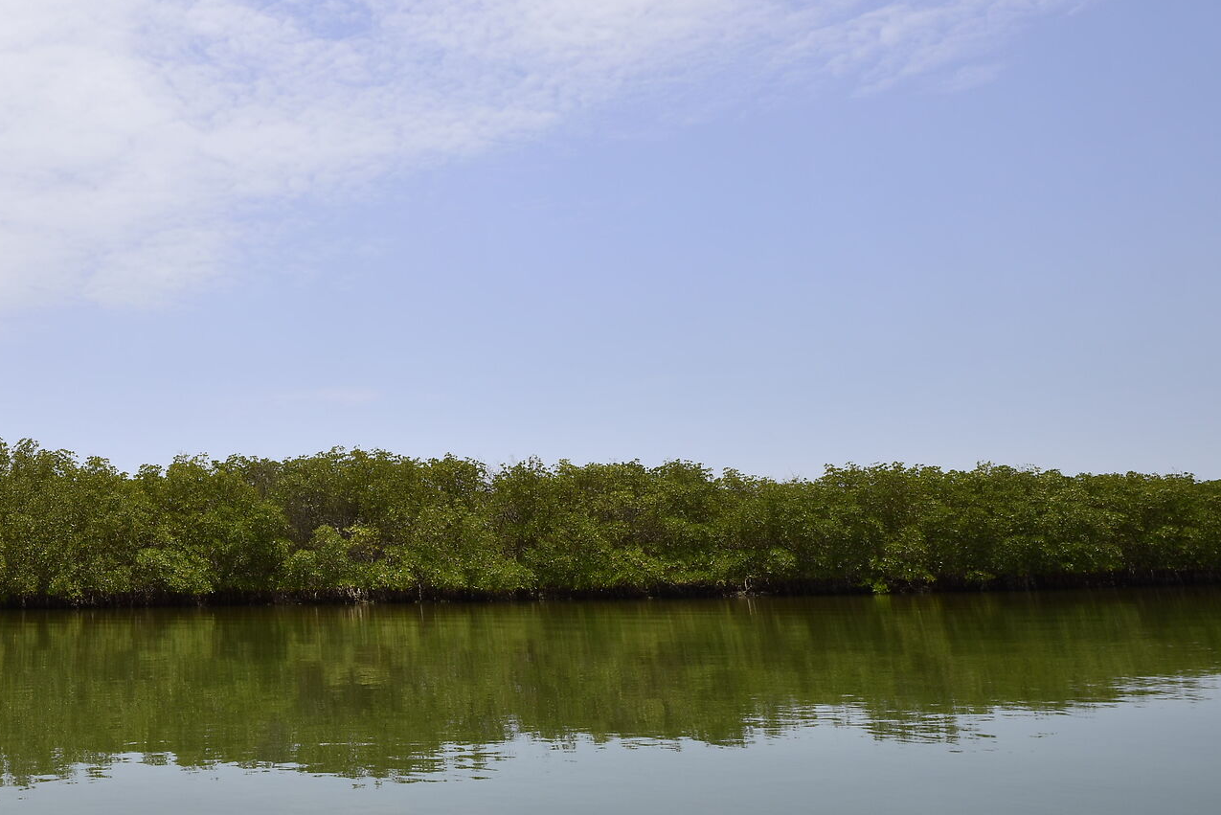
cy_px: 165
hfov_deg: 51.5
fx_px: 1086
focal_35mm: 32
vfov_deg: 39.5
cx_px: 110
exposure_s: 1/250
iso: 100
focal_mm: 17
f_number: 10
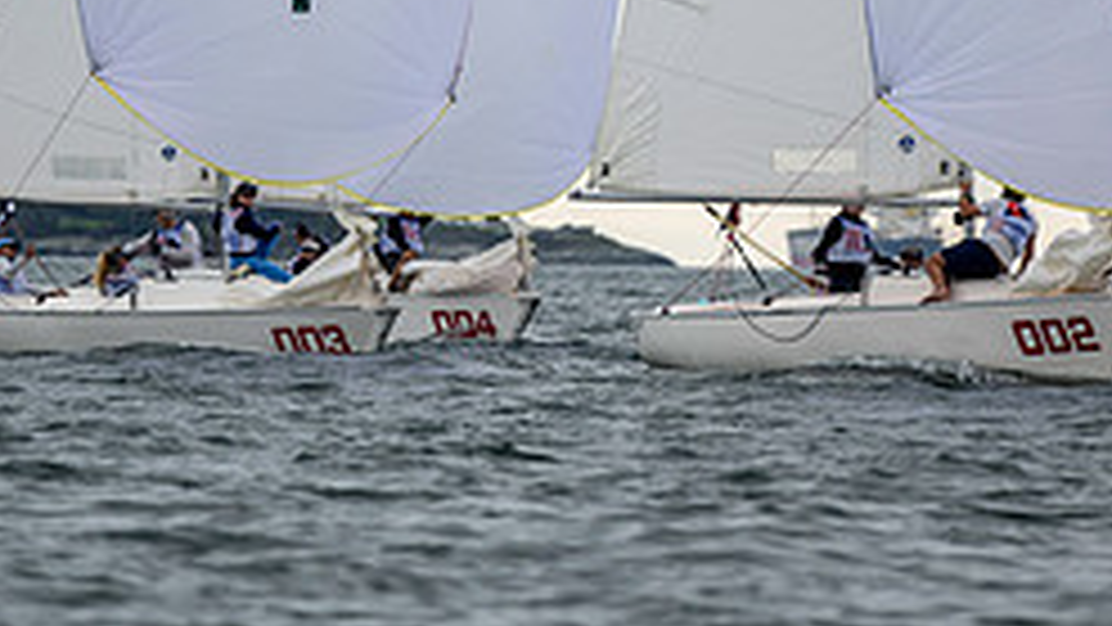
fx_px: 16897
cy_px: -248
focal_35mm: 573
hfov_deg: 3.8
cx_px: 545
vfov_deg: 2.1
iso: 125
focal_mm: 300
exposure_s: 1/1250
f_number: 4
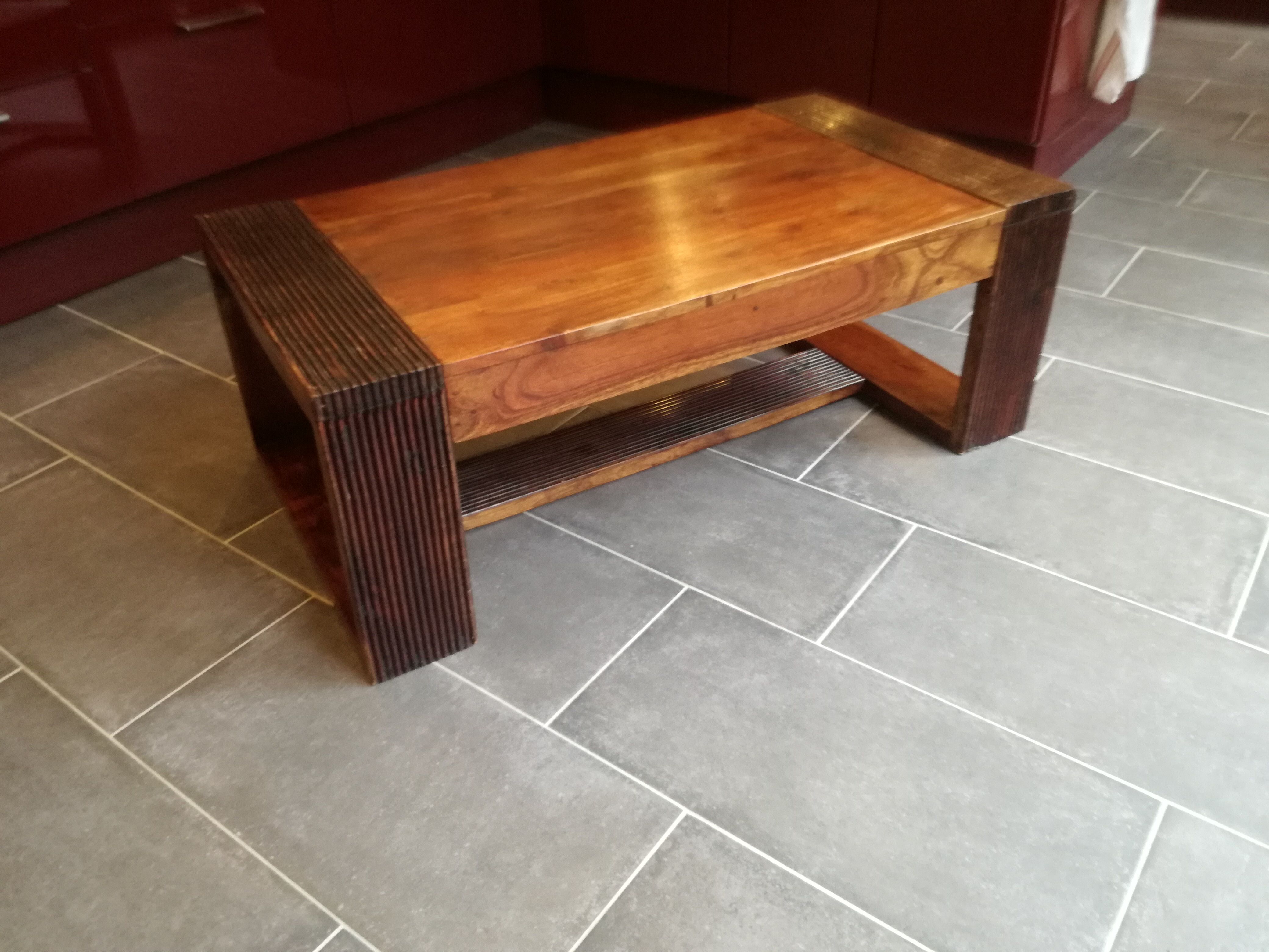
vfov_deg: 51.4
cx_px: 634
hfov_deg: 65.3
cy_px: 476
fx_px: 990
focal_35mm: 27
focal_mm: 3.79
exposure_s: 1/33.3
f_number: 2
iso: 250
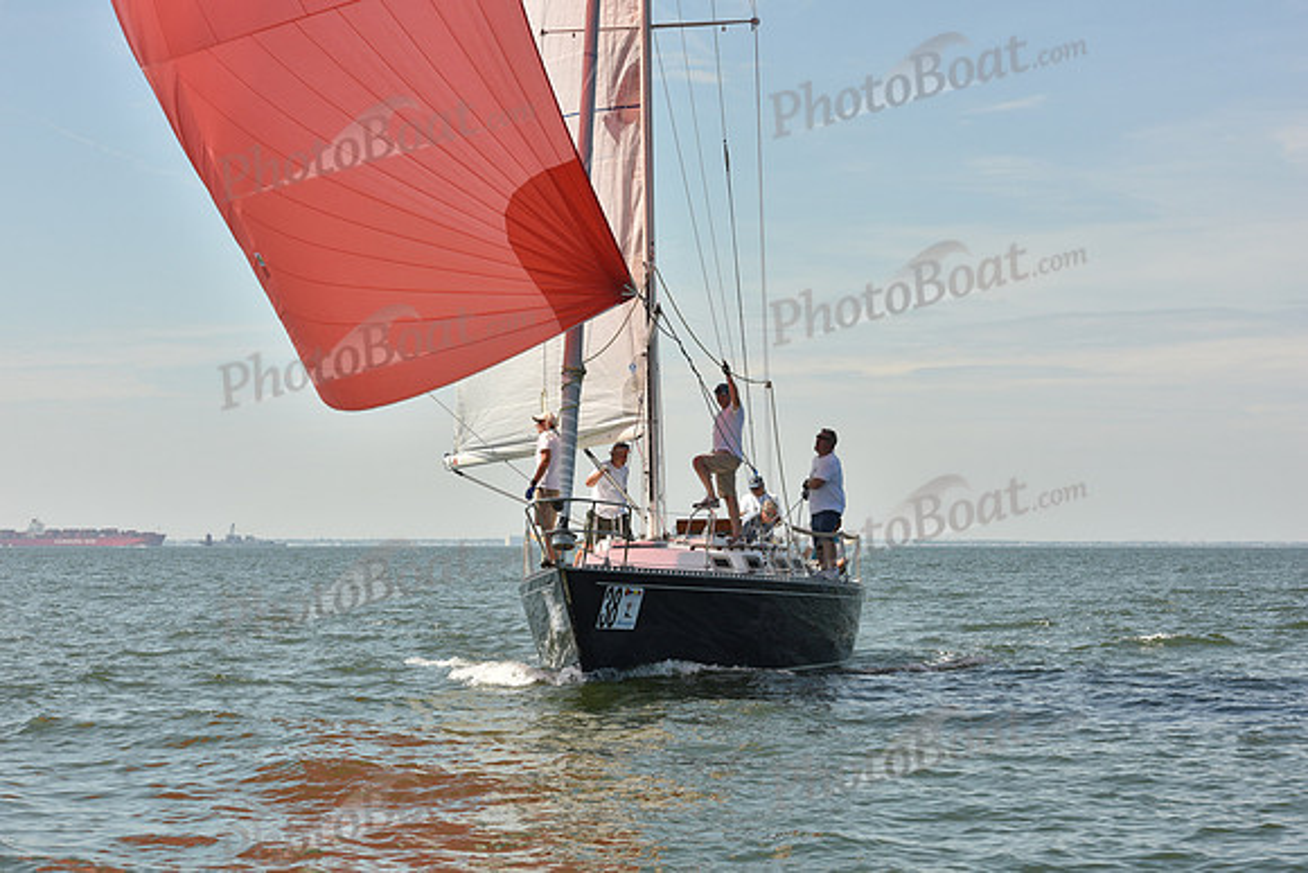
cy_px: 436
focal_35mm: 90
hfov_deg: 22.6
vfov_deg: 15.2
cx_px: 654
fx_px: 3271
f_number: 10
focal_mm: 90
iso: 320
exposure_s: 1/1000
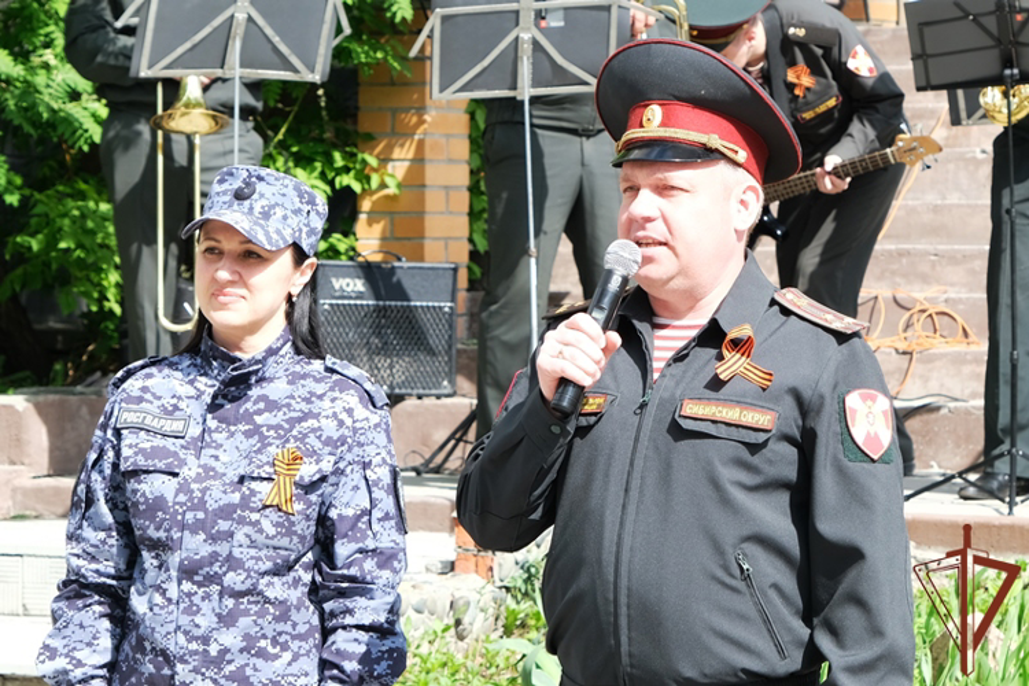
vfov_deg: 16.1
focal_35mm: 85
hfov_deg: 23.9
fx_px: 2429
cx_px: 514
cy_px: 343
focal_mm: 56.5
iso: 160
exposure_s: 1/250
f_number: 5.6
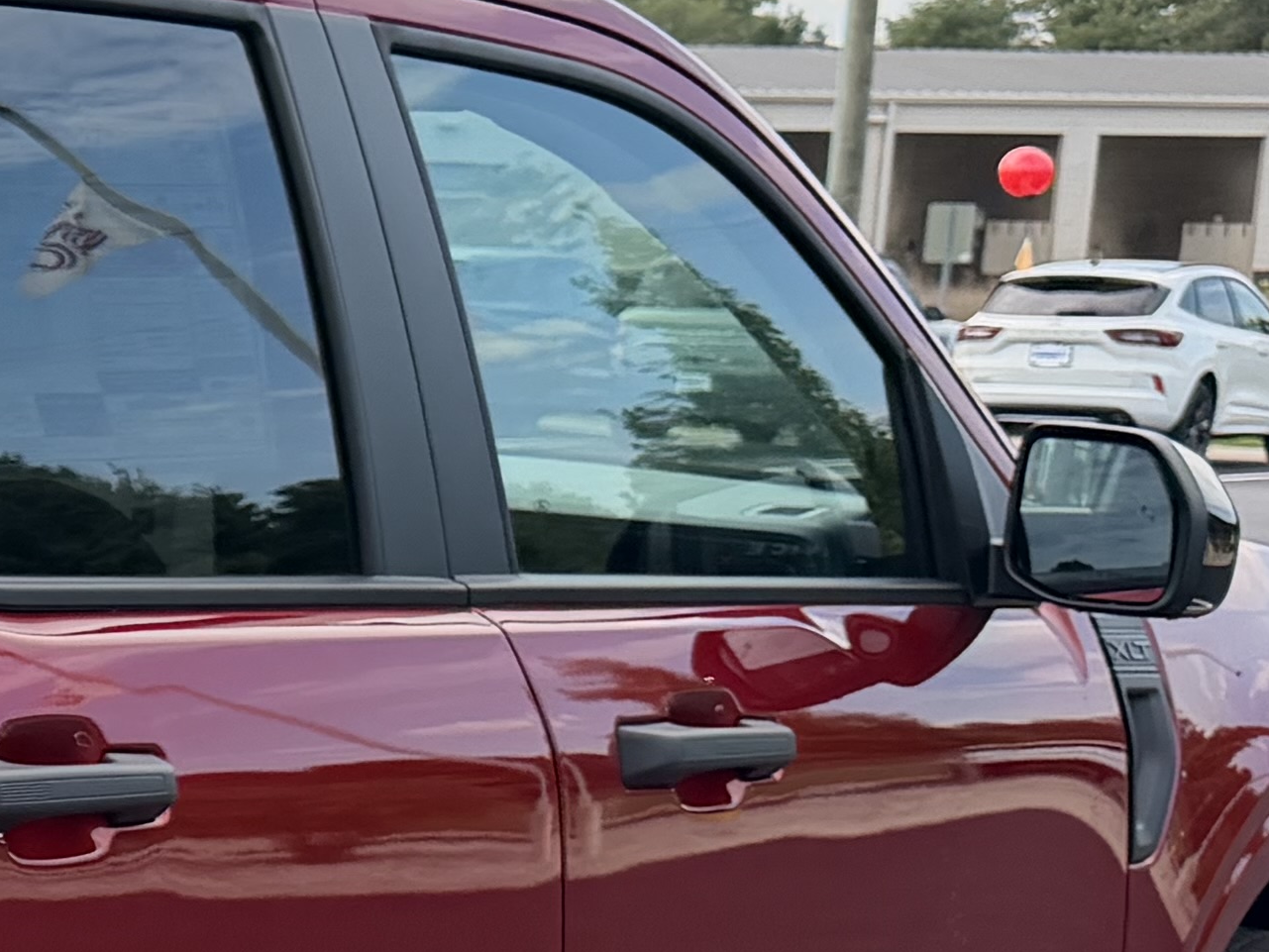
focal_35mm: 107
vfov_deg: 13.7
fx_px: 3923
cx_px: -1059
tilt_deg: -11.4
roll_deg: -0.2
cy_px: 876
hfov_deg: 15.6
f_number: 1.78
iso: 100
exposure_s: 1/3021
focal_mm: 6.76
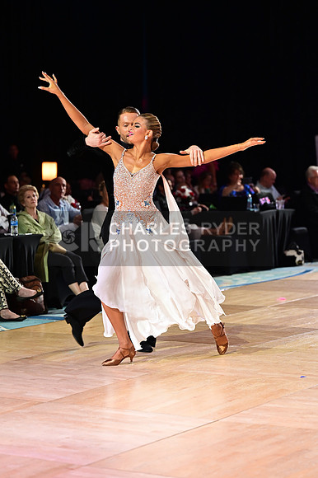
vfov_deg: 21.0
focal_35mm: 97
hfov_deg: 14.1
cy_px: 239
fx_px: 1287
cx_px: 159
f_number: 2.8
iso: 1600
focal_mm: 97
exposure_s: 1/400
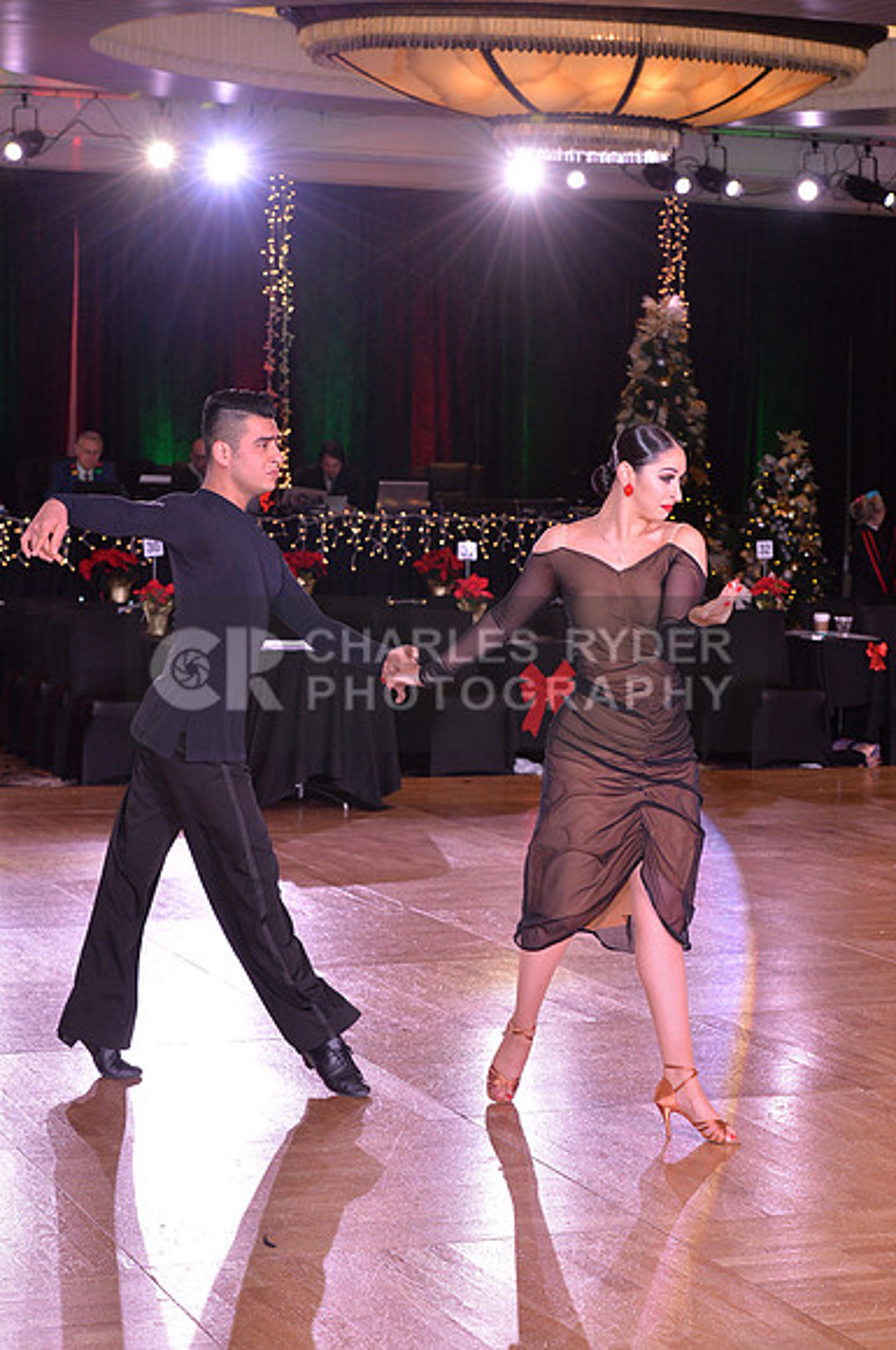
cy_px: 675
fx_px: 3070
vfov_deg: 24.8
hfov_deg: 16.6
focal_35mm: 82
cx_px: 448
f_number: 6.3
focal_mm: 82
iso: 2000
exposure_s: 1/250
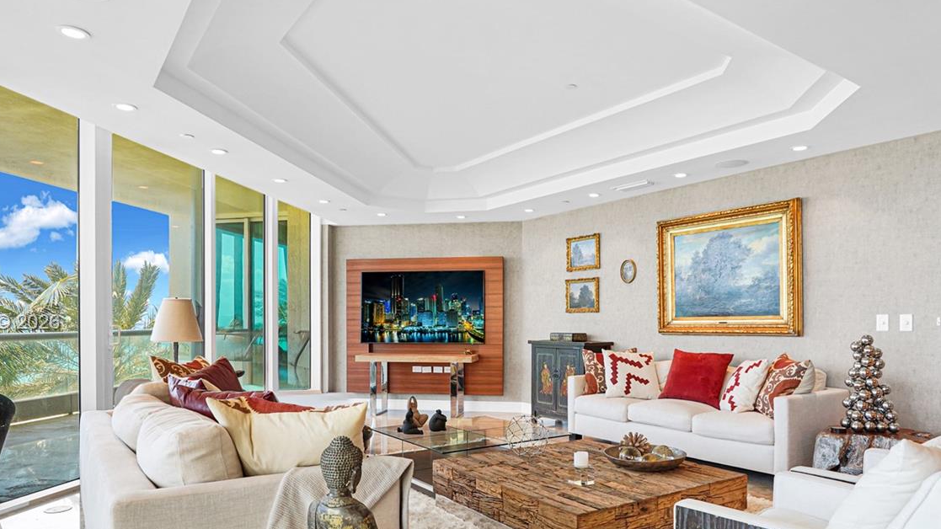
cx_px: 472
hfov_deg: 76.3
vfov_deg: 47.3
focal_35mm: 24
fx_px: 599
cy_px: 323
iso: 800
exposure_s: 1/30
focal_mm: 16
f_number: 7.1
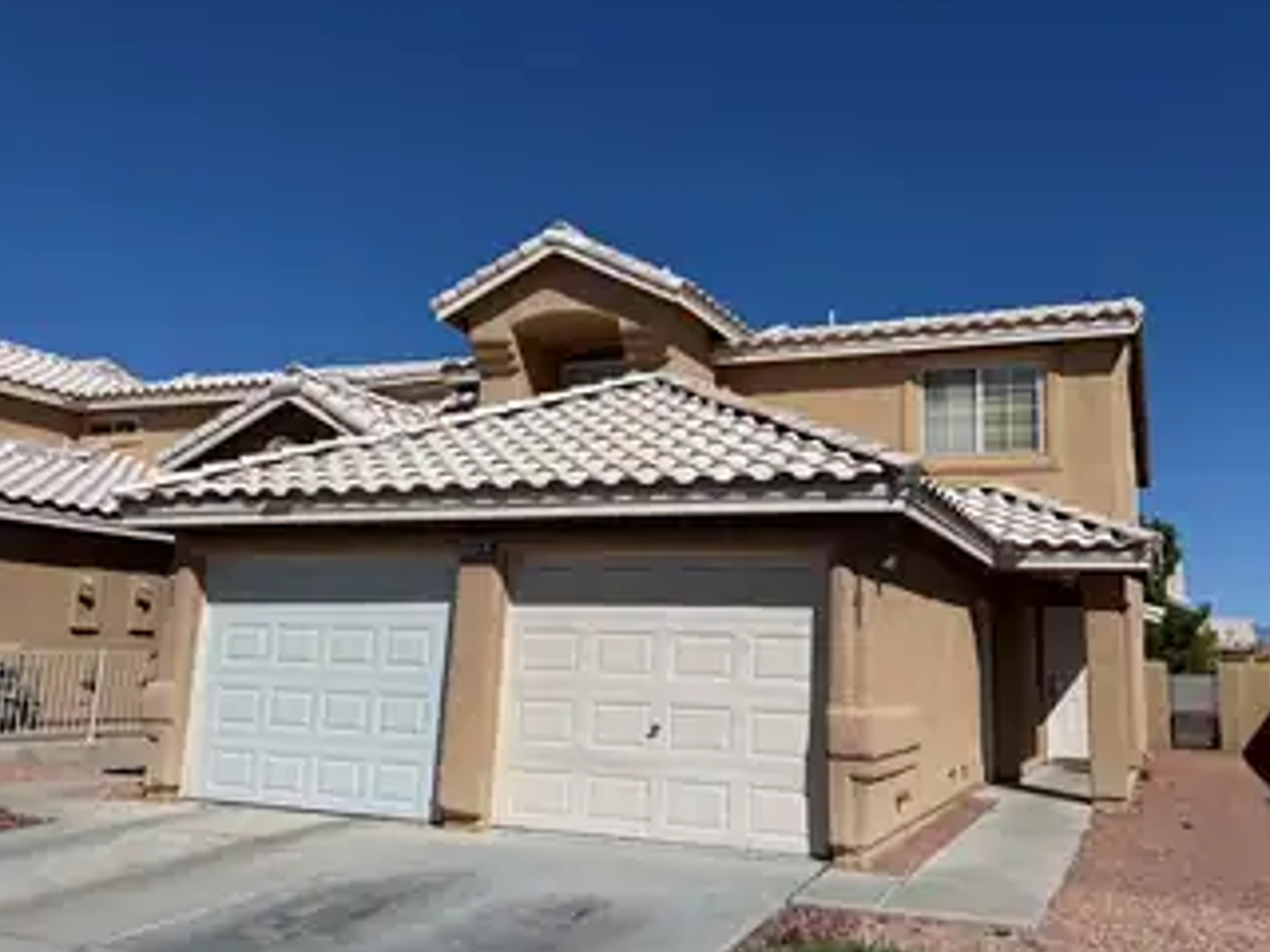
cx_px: 746
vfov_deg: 46.8
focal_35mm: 30
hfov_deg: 59.6
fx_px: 1101
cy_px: 440
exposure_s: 1/11905
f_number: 1.78
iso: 80
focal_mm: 6.76
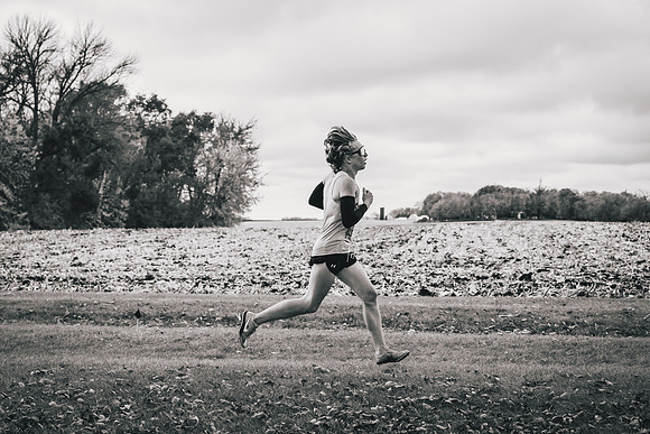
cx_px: 325
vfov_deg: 19.1
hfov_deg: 28.3
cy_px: 217
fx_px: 1287
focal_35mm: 71
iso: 400
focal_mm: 70
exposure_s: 1/1000
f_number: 6.3
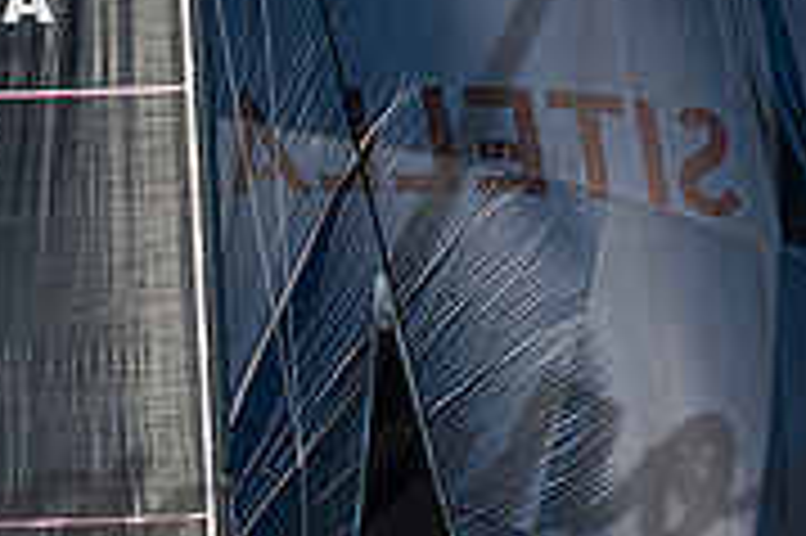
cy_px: 439
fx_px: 7270
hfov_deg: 6.3
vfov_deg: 4.2
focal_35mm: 325
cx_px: 621
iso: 400
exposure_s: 1/2500
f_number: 5.6
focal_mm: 100
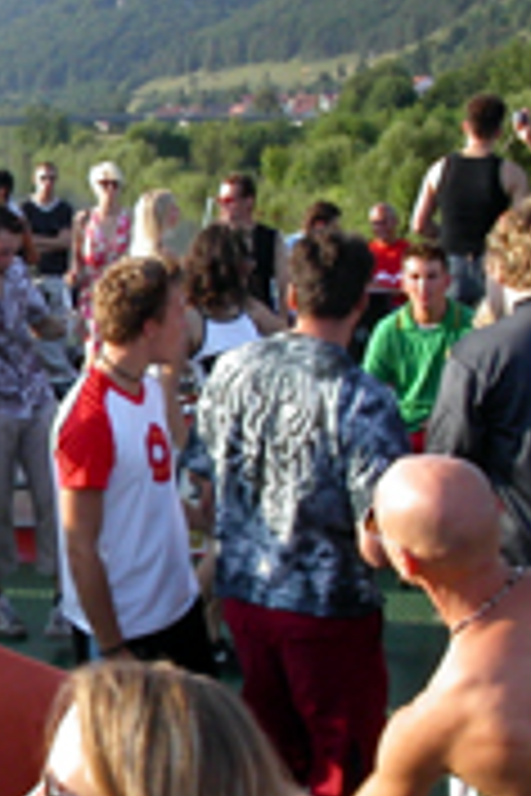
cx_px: -137
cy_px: 499
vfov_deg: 22.6
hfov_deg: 14.6
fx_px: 1991
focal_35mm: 90
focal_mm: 7.8
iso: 100
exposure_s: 1/90
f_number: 8
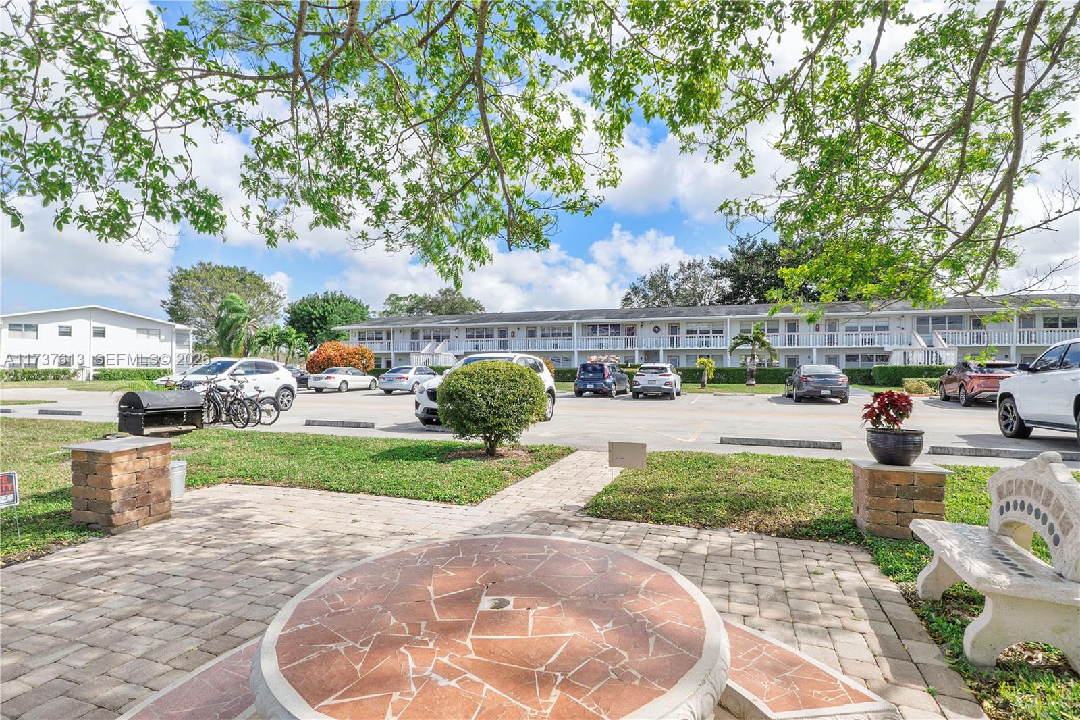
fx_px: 585
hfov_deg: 85.4
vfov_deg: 63.2
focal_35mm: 20
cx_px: 540
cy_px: 360
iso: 100
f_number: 11
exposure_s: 1/125
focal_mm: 13
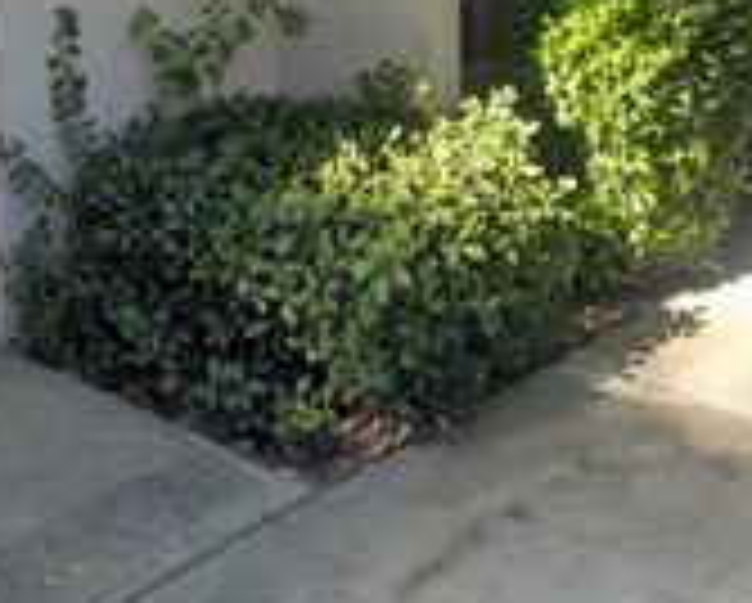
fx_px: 1560
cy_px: -112
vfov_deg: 20.5
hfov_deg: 26.9
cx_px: 234
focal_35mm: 70
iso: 36
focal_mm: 6.81
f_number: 1.85
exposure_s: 1/228
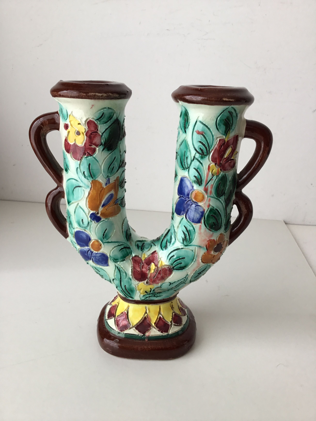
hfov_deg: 45.4
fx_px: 377
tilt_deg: -17.8
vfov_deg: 58.4
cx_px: 158
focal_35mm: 31
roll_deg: -0.7
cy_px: 210
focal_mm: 3.3
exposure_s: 1/50
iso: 32
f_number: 2.4
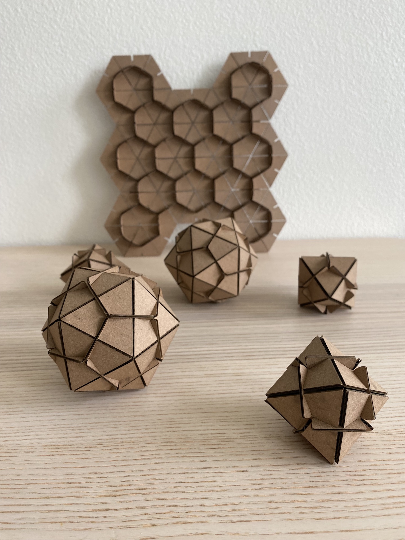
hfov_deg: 53.1
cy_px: 270
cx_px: 202
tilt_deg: -19.2
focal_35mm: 26
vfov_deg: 67.3
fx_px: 406
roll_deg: +0.3
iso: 125
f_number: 1.8
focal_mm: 4.25
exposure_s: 1/115
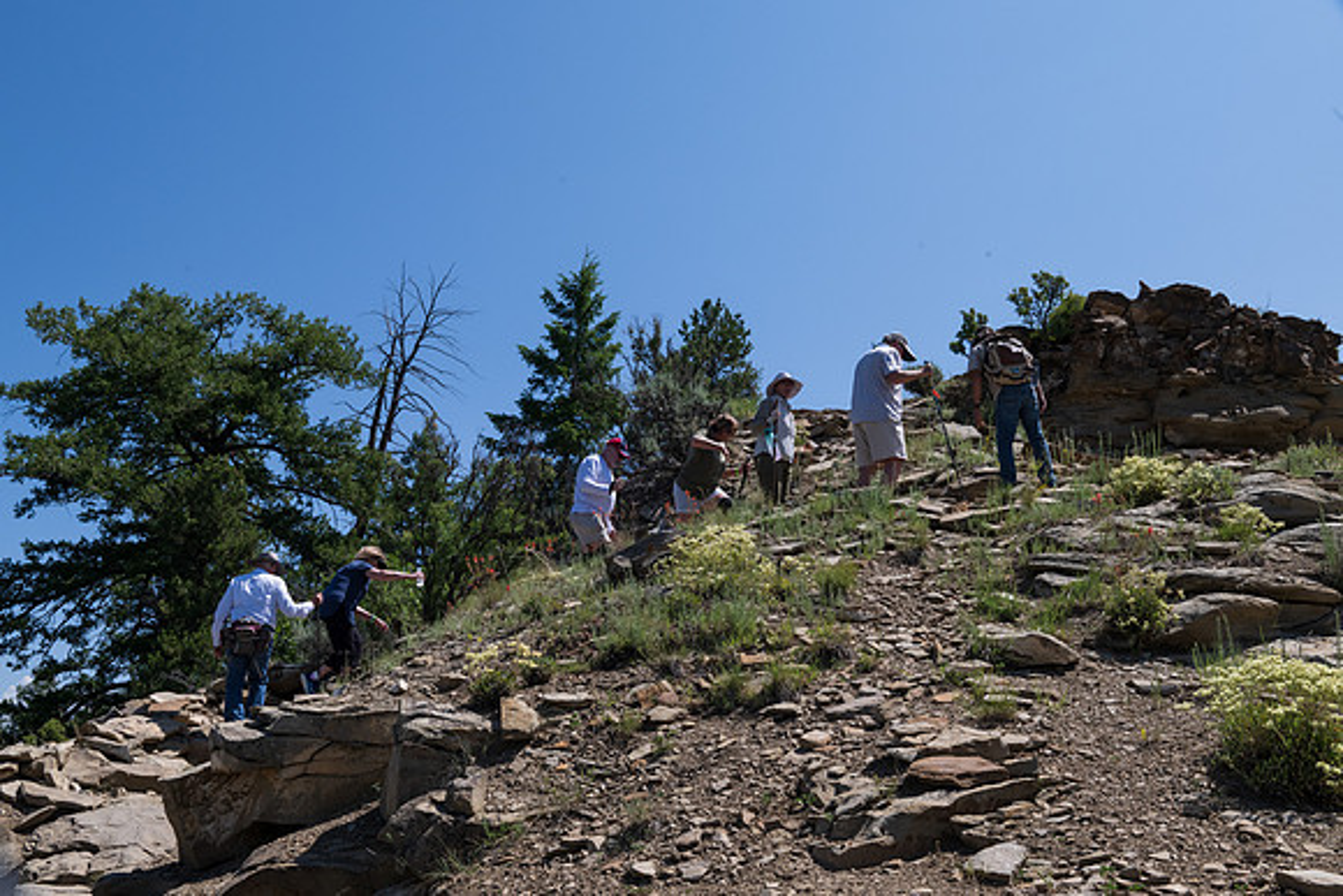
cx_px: 688
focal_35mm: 35
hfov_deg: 54.6
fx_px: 1300
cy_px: 437
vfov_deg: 38.0
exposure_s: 1/500
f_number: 14
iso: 640
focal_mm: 34
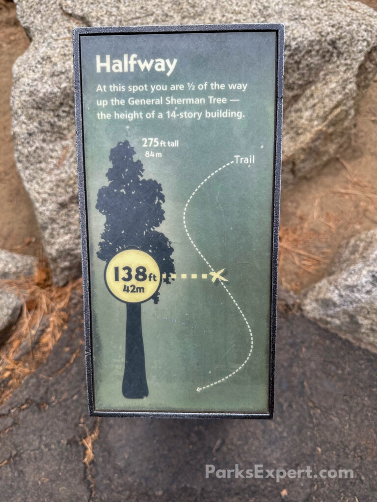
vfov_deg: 71.6
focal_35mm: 24
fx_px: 349
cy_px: 251
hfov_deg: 56.8
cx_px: 188
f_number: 1.8
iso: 80
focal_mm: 6.86
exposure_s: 1/640
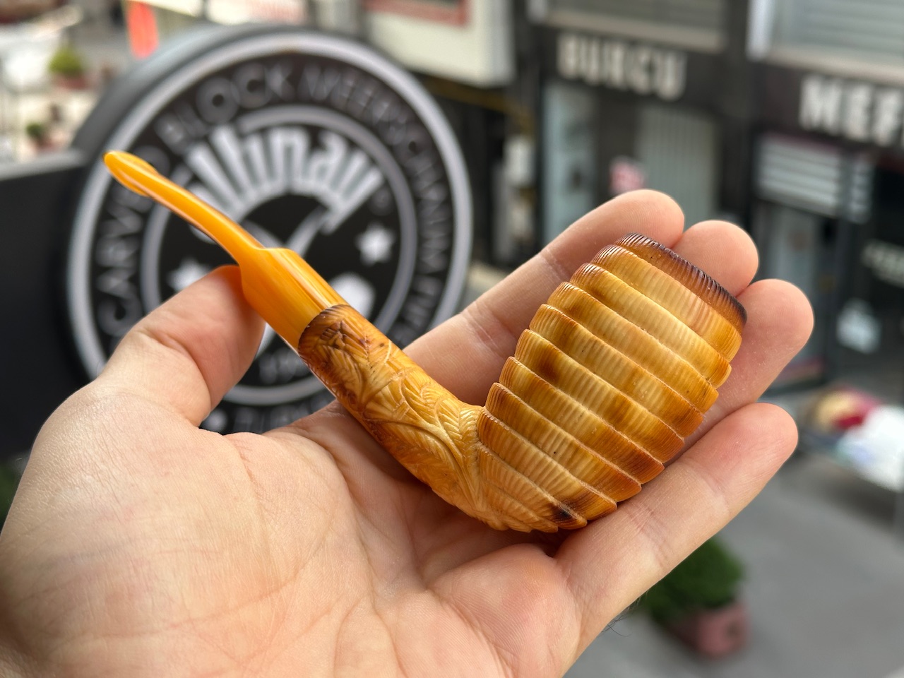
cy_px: 339
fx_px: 1254
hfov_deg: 39.7
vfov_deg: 30.3
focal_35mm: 48
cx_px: 452
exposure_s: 1/460
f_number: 1.78
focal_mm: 6.86
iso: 64
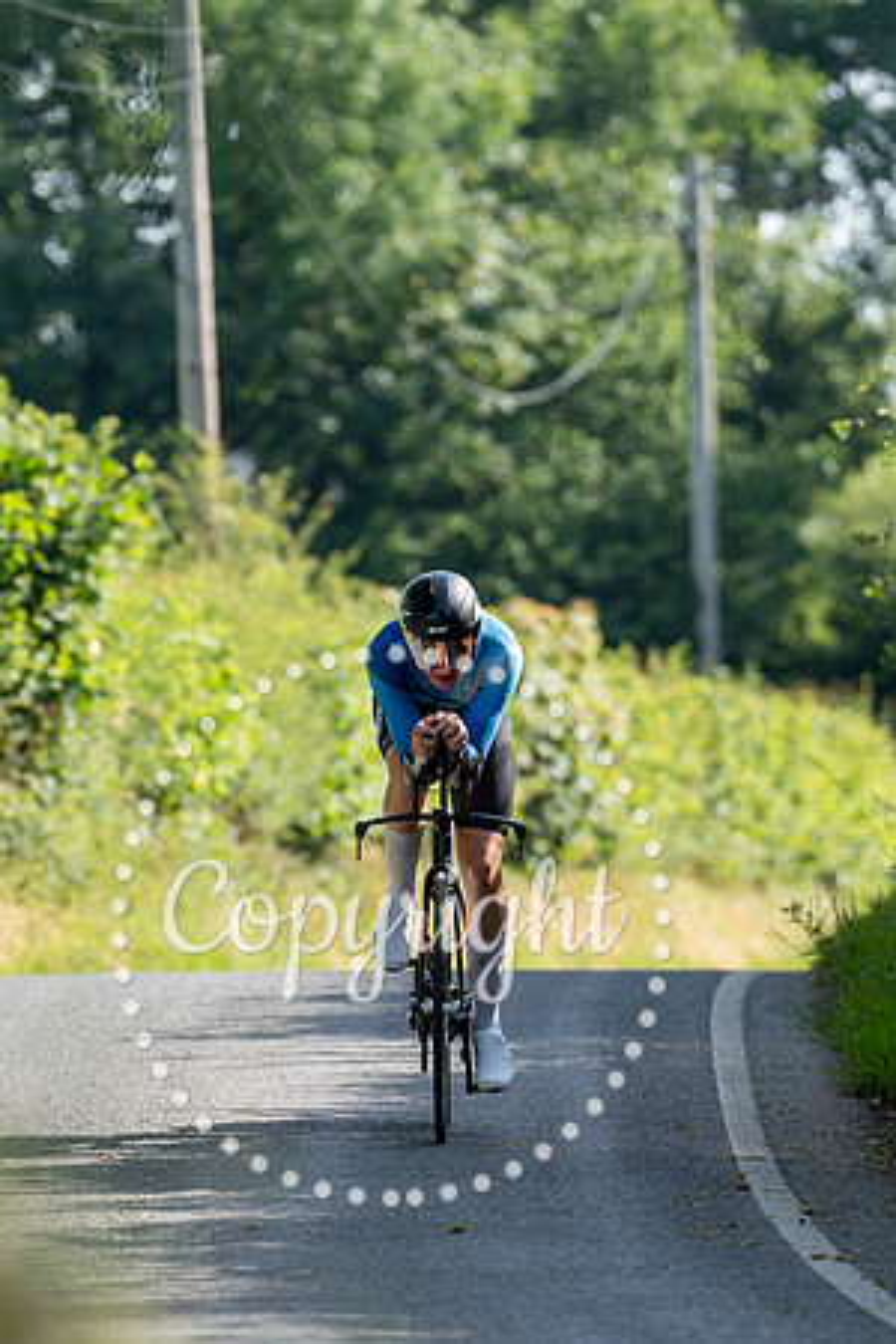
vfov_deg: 4.7
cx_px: 296
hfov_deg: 3.1
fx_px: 16421
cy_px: 970
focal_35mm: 440
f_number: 3.5
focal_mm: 200
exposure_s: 1/1000
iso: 250
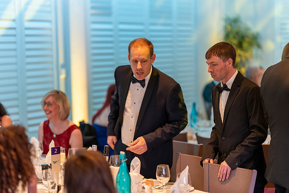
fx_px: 682
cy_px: 96
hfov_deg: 23.9
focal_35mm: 85
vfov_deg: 16.1
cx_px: 144
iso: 500
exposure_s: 1/160
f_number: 1.6
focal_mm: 85
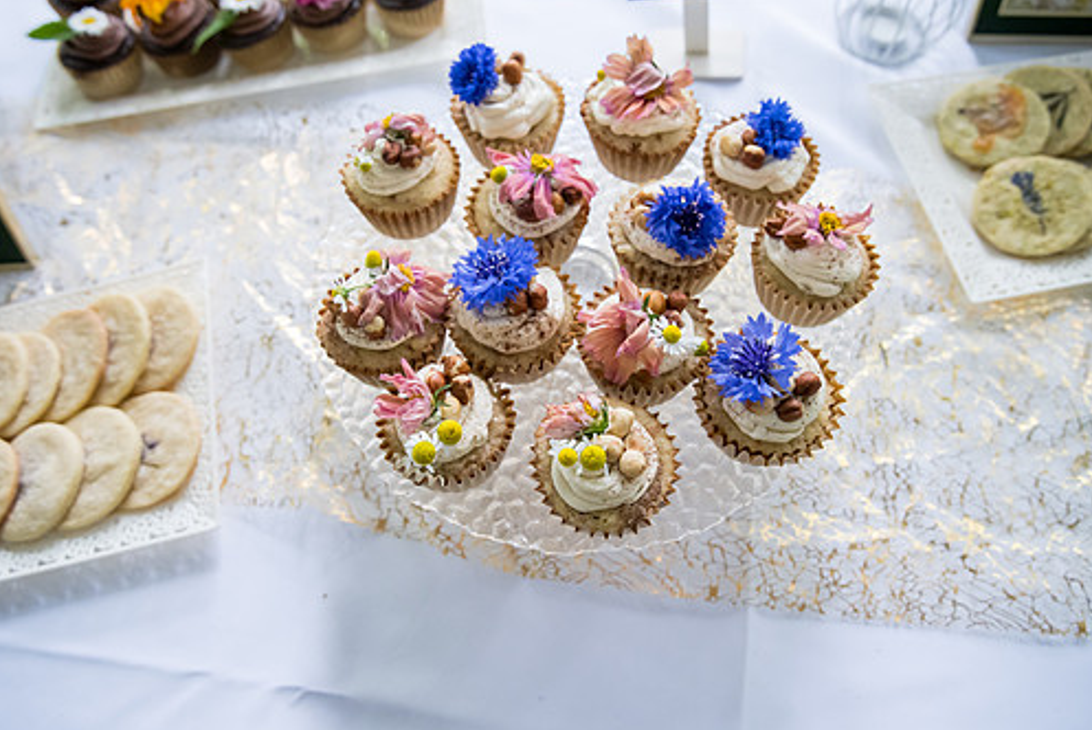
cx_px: 543
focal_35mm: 28
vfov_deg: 46.4
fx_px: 850
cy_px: 333
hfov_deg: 65.4
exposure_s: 1/320
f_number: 4
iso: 2500
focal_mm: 24
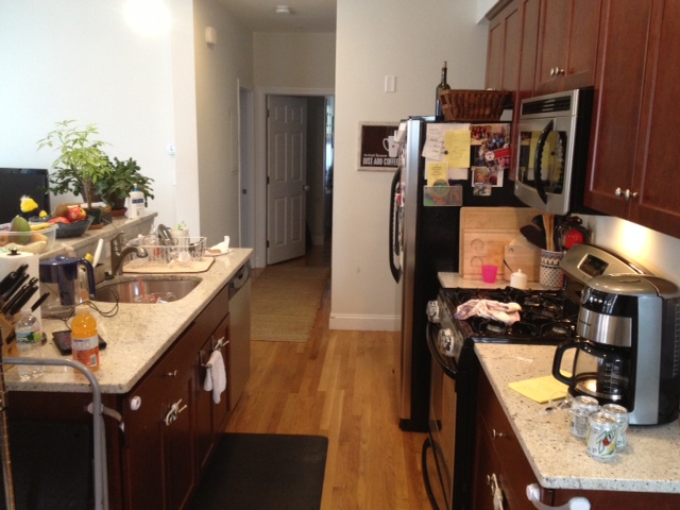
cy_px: 255
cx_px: 340
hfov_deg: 52.6
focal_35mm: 35
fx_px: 688
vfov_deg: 40.7
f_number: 2.4
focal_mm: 4.28
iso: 200
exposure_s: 1/20
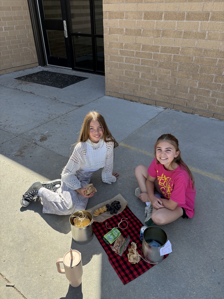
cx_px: 112
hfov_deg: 53.1
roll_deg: +0.7
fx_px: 224
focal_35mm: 26
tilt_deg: -30.1
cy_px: 150
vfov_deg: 67.3
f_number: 1.6
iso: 64
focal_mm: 5.96
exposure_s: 1/1217
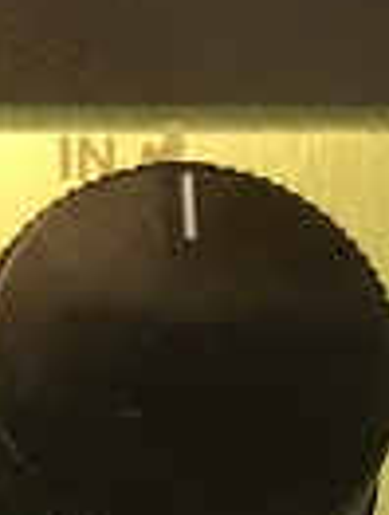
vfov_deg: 9.1
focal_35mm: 178
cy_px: 1500
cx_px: -430
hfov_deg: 7.9
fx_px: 2654
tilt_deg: -80.1
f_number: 2.2
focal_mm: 4.15
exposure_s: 1/17
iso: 100
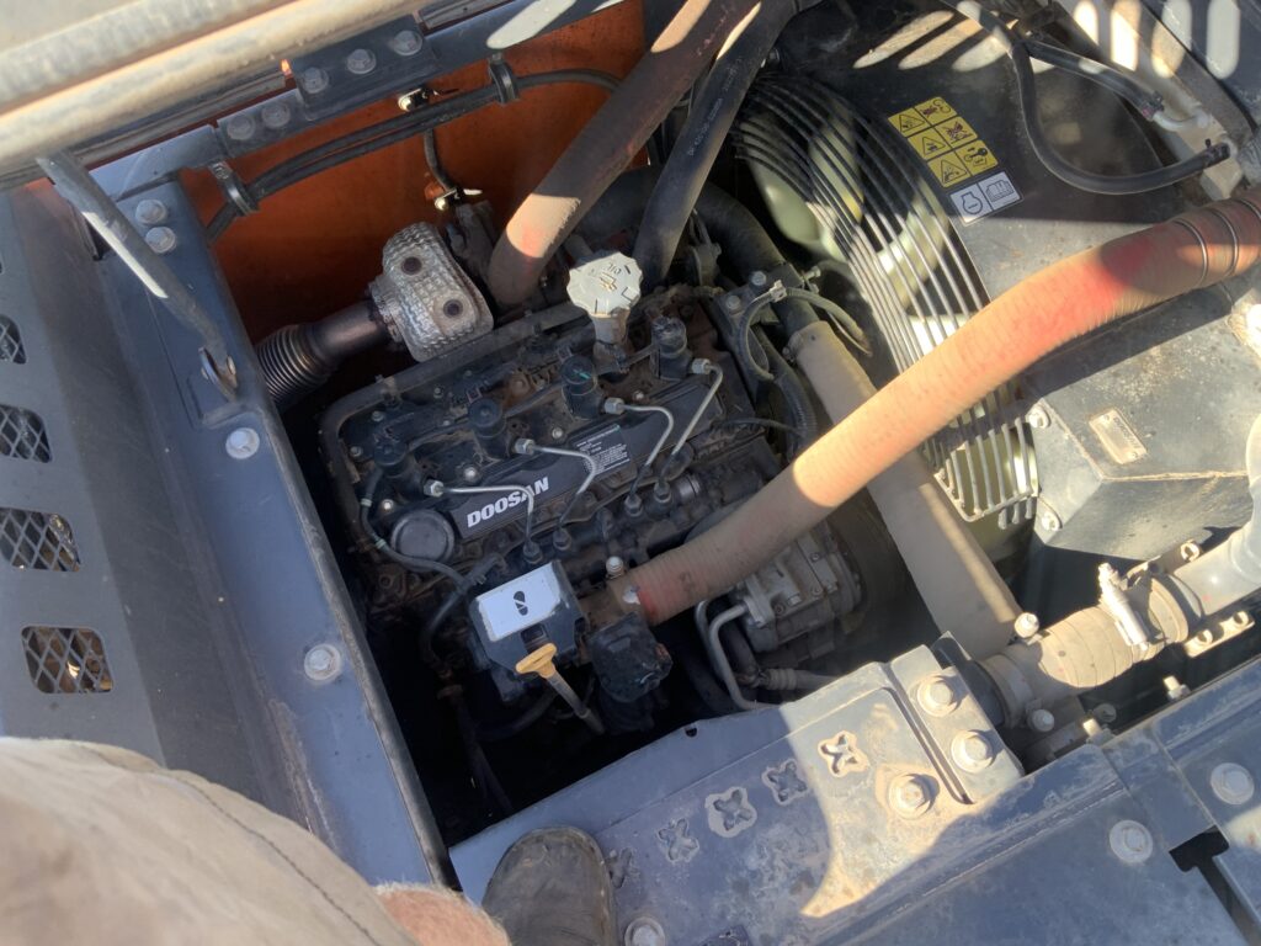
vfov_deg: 48.2
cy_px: 473
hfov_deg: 61.7
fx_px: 1056
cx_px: 630
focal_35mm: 29
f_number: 1.8
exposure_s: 1/122
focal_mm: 3
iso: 20
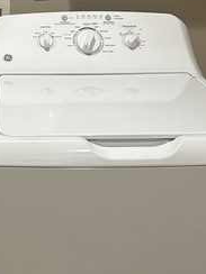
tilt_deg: -9.4
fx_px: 563
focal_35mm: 71
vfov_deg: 25.9
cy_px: -3
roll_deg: -0.2
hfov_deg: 20.1
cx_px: -2
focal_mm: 5.7
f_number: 1.5
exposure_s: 1/60
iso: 64
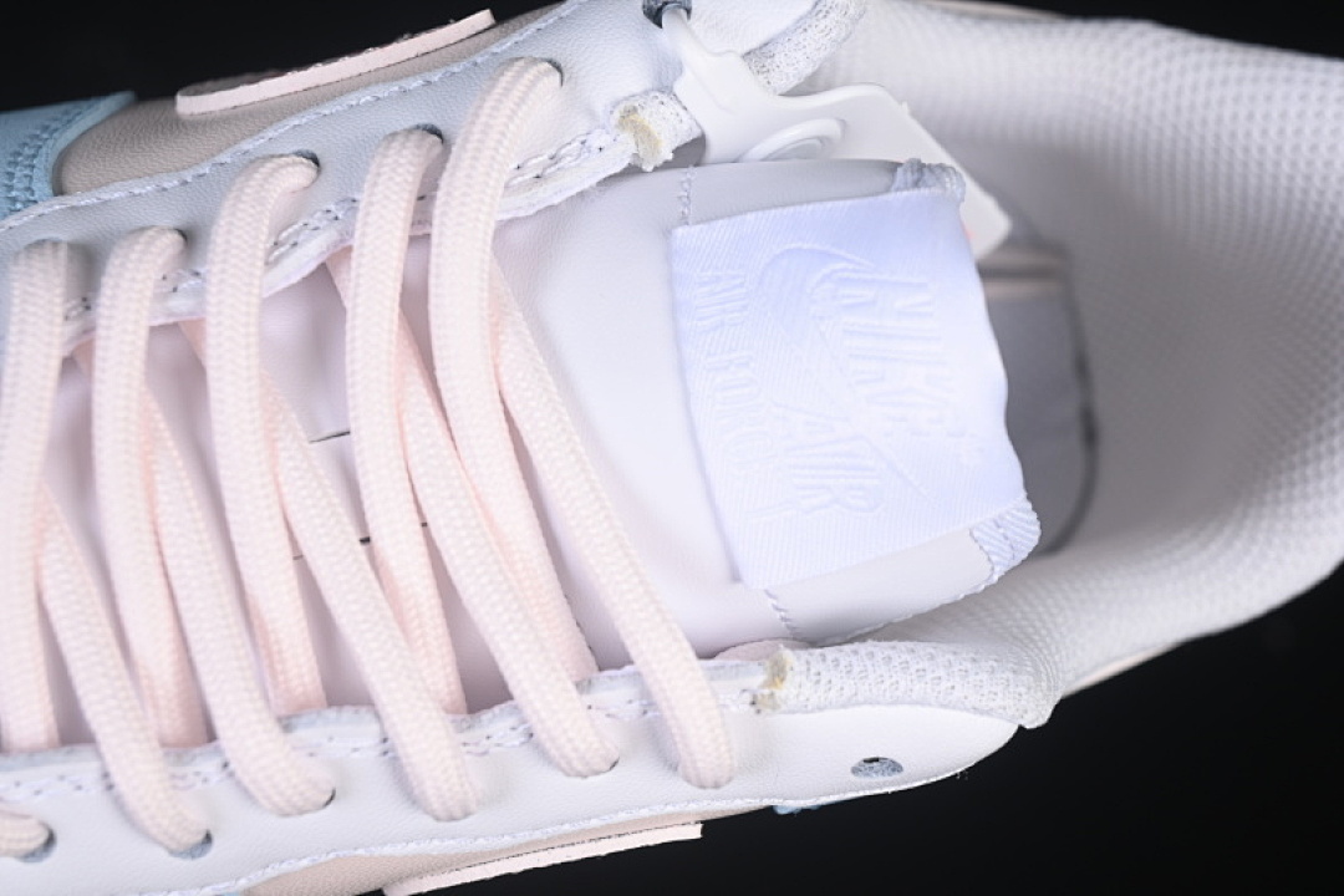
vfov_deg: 18.2
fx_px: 2800
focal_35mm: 75
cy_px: 448
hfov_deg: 27.0
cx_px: 672
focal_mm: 50
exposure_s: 1/80
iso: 160
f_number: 7.1
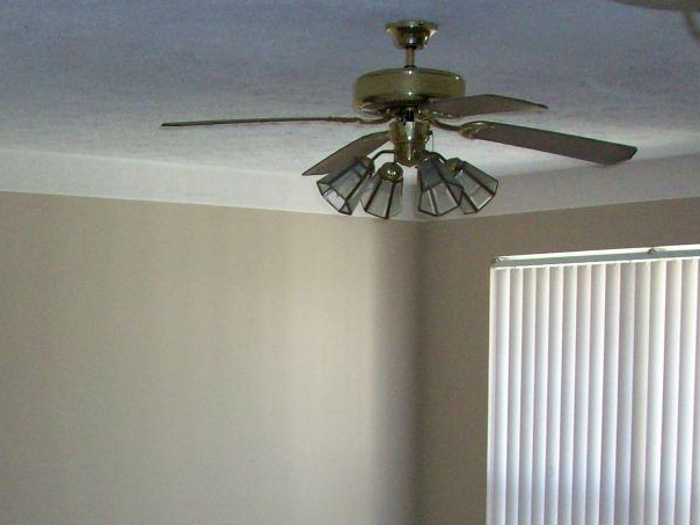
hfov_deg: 26.9
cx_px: 226
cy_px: 511
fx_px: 1456
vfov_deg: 19.9
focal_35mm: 72
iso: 160
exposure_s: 1/60
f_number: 2.8
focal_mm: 5.7
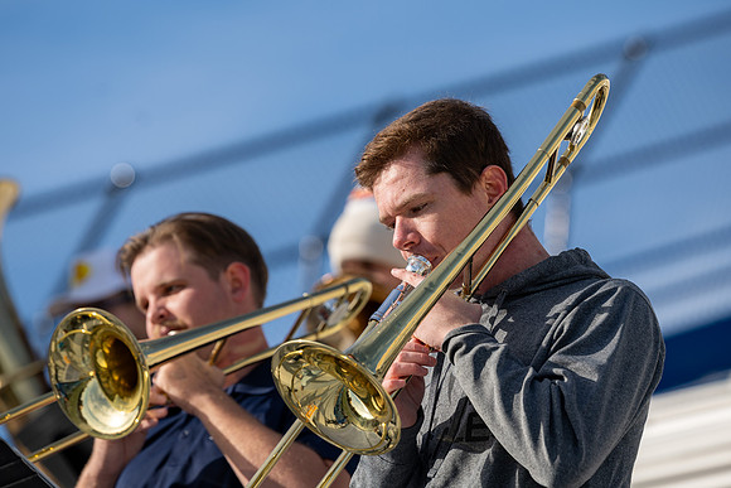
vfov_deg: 6.3
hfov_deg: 9.5
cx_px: 366
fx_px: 4409
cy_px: 202
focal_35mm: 217
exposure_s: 1/1000
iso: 100
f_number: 4
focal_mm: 185
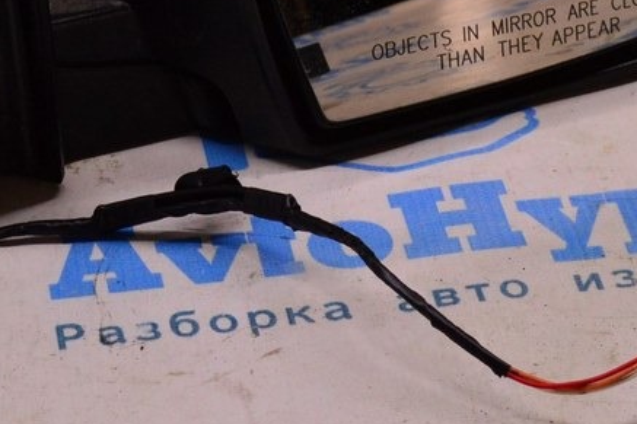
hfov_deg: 10.6
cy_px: -4
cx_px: 268
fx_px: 3417
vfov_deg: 7.1
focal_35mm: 193
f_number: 8
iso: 1600
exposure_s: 1/125
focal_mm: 55
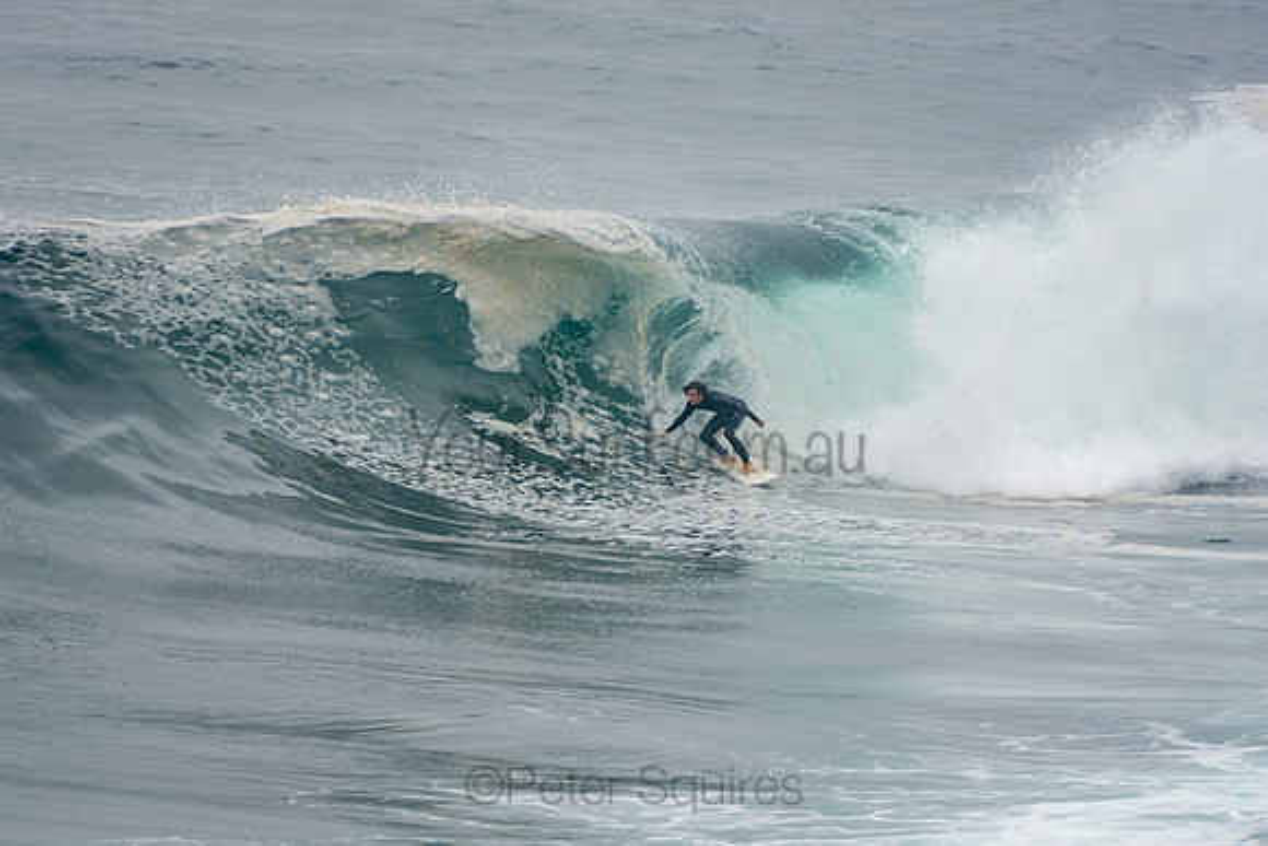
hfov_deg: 3.4
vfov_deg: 2.3
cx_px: 634
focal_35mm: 600
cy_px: 423
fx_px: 21137
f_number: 5.6
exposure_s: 1/1250
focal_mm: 400
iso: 360
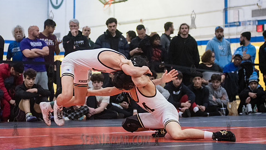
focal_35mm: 109
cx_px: 114
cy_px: 46
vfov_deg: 11.1
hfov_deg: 19.6
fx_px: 769
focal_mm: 80
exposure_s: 1/500
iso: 8000
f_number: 3.2
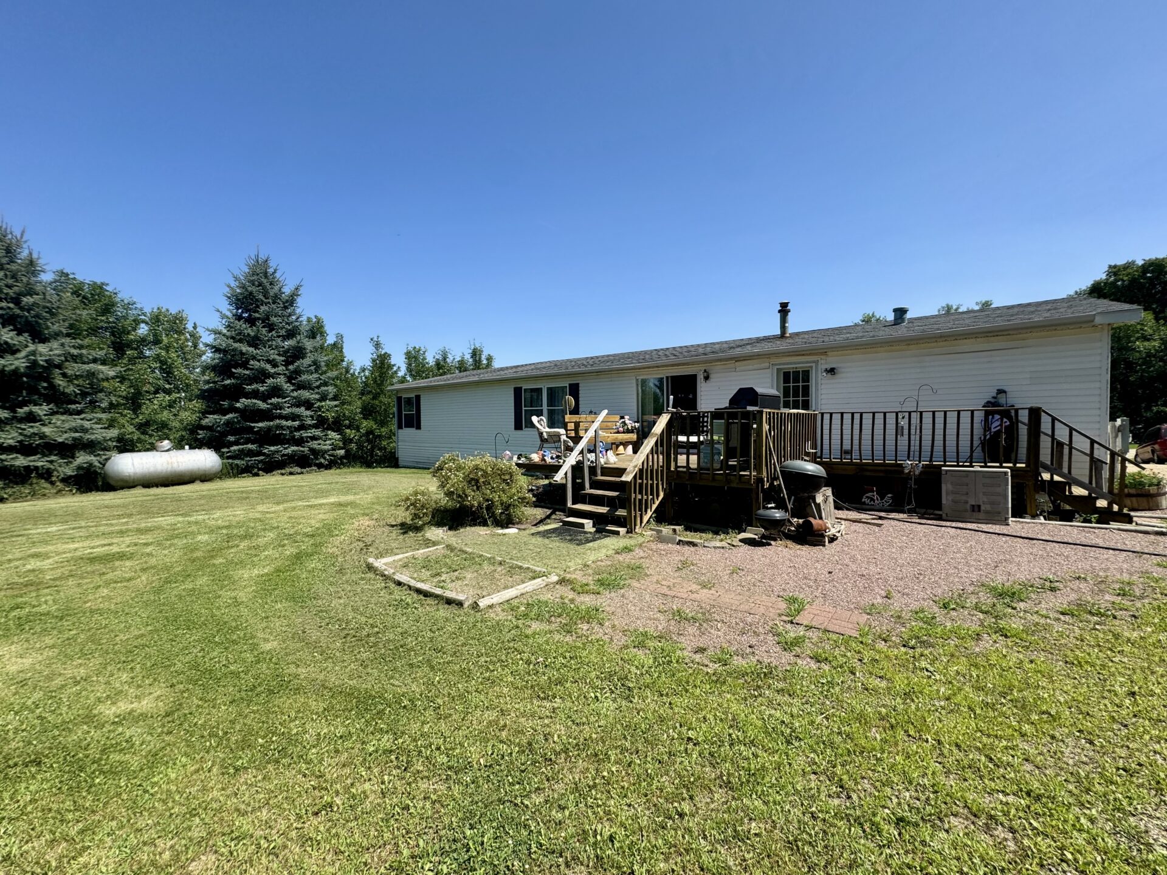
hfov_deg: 102.1
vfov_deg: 85.7
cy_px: 438
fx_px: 472
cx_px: 584
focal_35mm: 14
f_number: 2.2
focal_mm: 2.22
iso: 50
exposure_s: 1/1420
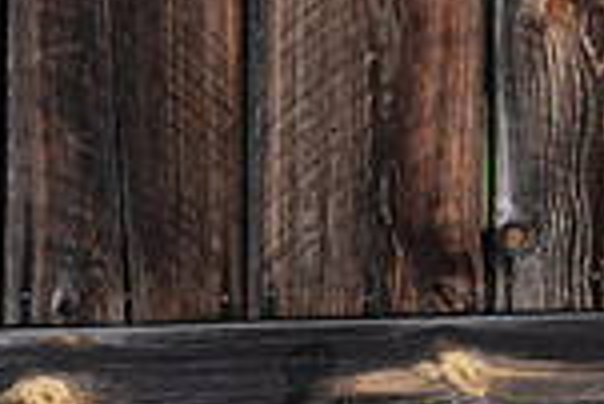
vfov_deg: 2.4
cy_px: 518
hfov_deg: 3.6
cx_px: 940
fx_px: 9673
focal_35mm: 576
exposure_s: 1/200
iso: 320
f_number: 6.3
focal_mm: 150
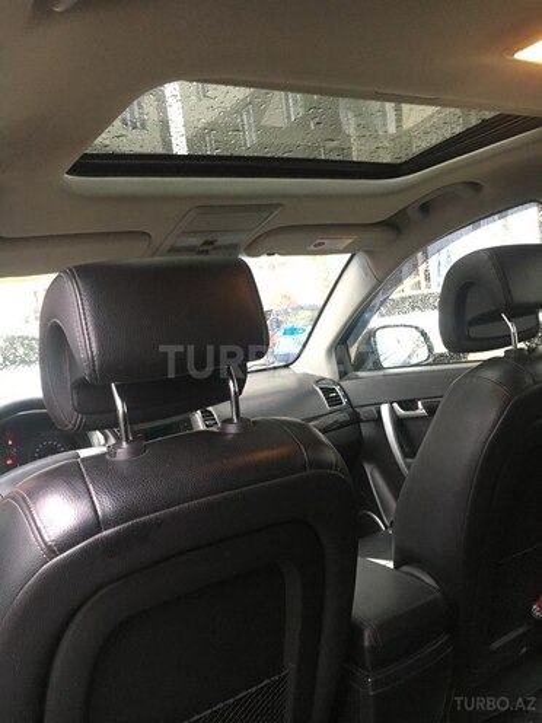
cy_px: 362
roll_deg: +7.3
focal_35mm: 29
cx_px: 271
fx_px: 605
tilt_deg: -4.9
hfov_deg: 48.2
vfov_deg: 61.7
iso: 200
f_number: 2.2
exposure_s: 1/33
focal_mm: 4.15
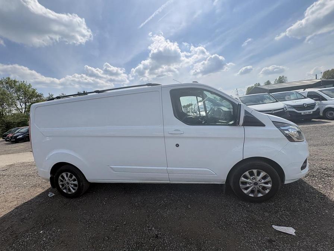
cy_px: 126
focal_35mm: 14
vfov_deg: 85.7
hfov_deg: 102.1
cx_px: 167
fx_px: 135
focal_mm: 2.22
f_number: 2.2
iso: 50
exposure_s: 1/2342
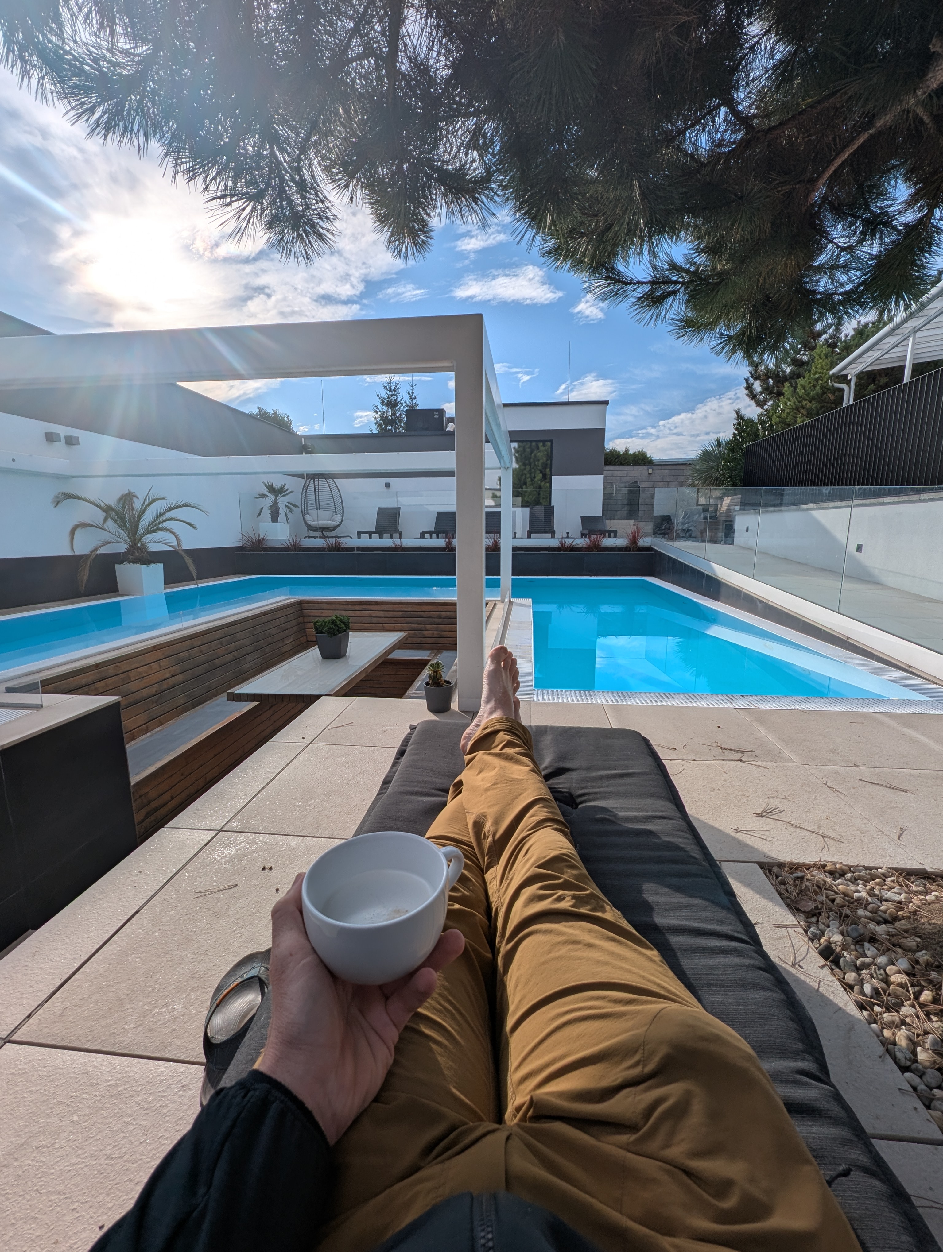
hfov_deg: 90.1
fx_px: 471
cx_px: 472
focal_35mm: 13
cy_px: 626
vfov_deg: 106.1
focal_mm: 1.95
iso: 42
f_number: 2.2
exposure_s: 1/4219
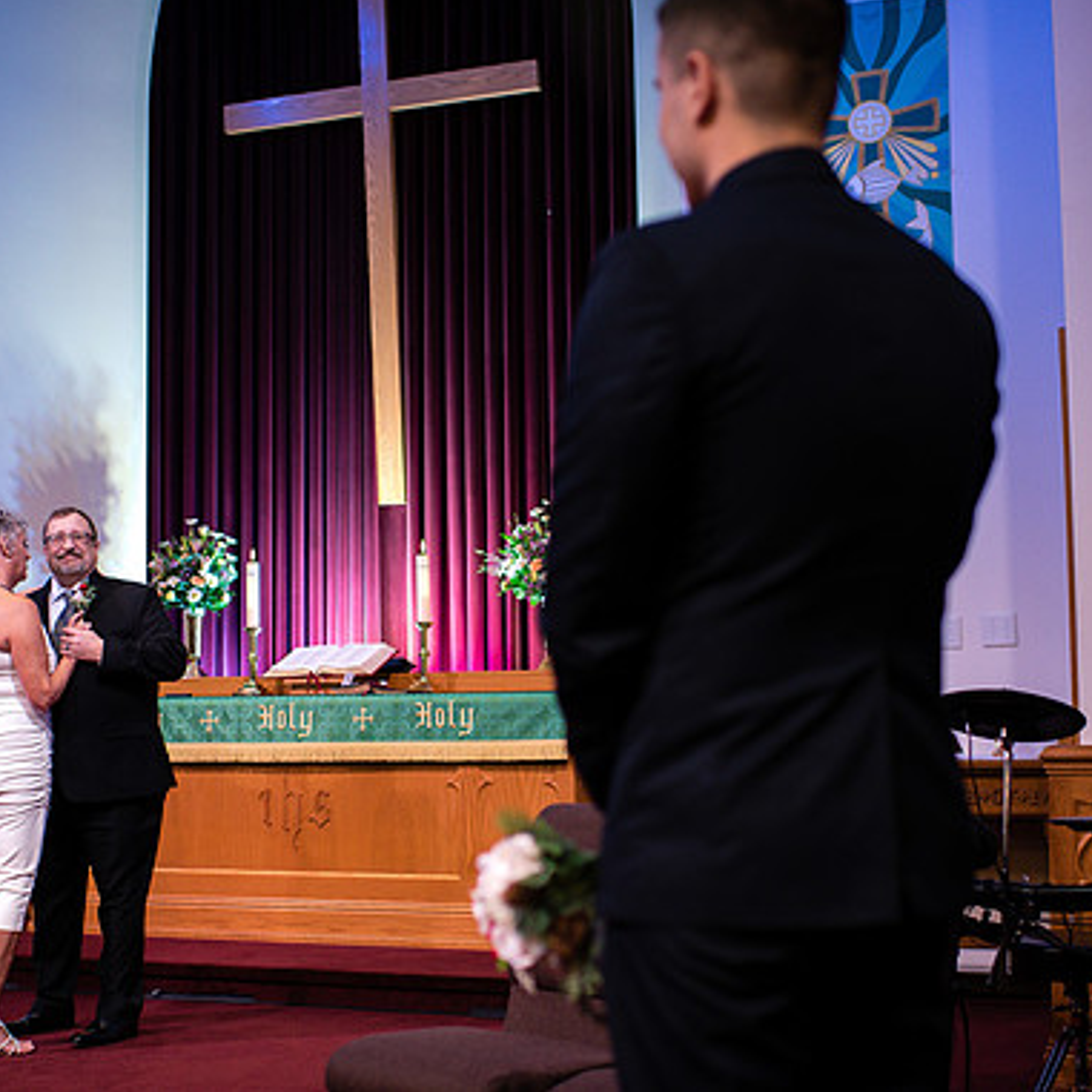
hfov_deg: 34.0
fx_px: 1785
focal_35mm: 50
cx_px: 480
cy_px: 579
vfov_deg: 34.0
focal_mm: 35
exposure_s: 1/320
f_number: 2
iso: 1000
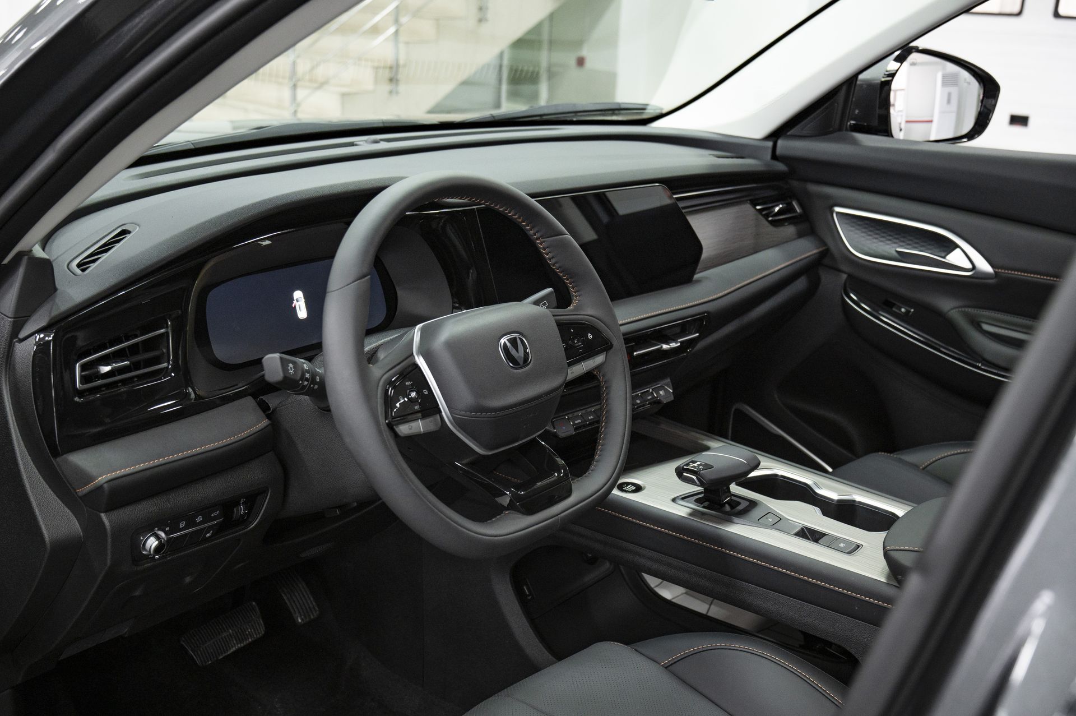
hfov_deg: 50.7
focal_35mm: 38
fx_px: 1135
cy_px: 358
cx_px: 538
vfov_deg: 35.0
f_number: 5.6
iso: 800
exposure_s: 1/30
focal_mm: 38
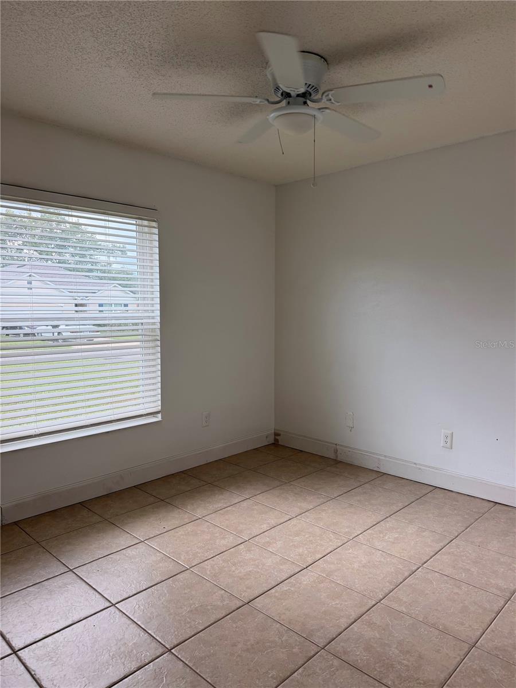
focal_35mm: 24
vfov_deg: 71.6
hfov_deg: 56.8
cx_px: 258
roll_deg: -0.4
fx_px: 477
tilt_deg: -4.6
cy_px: 344
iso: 80
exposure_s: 1/234
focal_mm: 6.76
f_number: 1.78
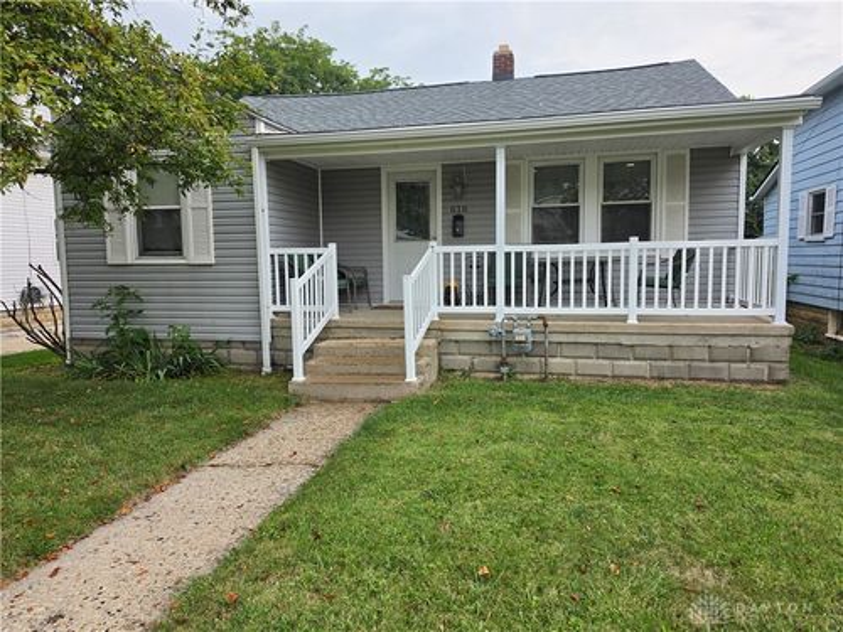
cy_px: 316
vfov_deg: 58.9
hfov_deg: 73.9
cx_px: 422
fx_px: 560
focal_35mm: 23
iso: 10
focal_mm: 6.5
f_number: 1.4
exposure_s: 1/210
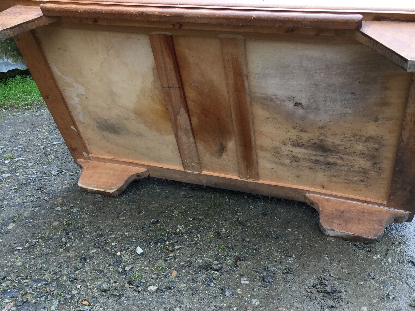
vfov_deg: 38.6
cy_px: 141
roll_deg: +0.4
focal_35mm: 37
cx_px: 210
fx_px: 444
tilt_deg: -16.8
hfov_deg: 50.1
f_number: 2.2
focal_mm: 4.15
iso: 50
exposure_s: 1/120
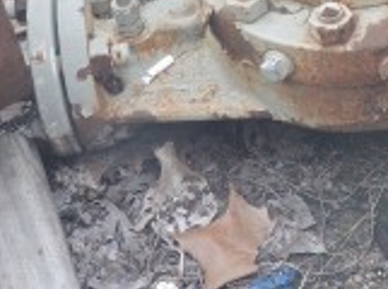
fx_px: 1219
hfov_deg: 17.8
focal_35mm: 109
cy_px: -158
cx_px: 349
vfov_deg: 12.8
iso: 100
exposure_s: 1/100
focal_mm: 6.2
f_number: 3.3
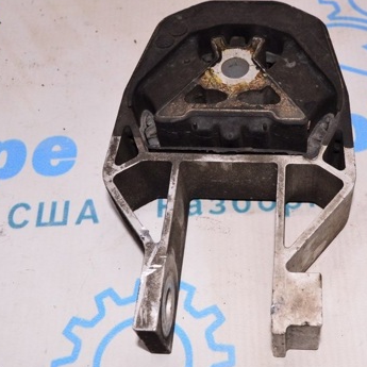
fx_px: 624
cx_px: 258
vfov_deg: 32.8
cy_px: 174
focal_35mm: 52
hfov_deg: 32.4
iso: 1600
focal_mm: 22
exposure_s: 1/200
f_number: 8
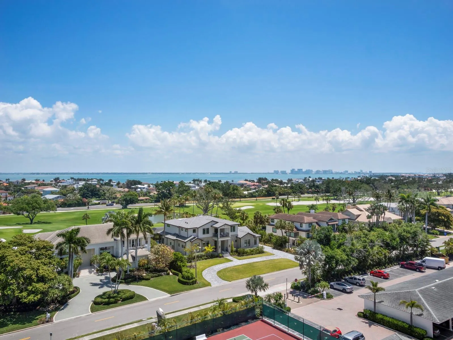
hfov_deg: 63.4
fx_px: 367
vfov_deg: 49.8
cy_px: 170
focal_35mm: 28
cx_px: 226
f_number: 10
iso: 320
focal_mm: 14
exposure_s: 1/800
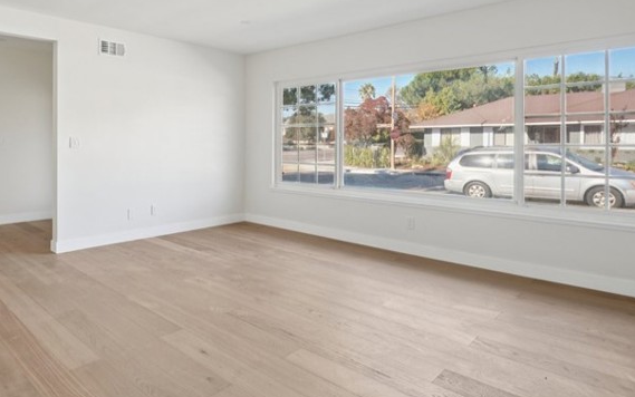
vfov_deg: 54.5
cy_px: 151
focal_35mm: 22
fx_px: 381
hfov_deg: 75.1
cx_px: 176
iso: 320
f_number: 8
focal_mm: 12
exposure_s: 1/30
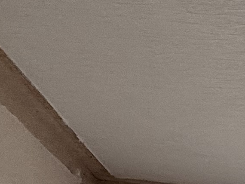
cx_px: 623
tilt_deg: -0.7
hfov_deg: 13.3
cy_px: 480
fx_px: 701
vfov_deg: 11.5
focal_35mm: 99
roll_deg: +0.2
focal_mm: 2.22
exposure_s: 1/99
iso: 50
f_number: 2.2
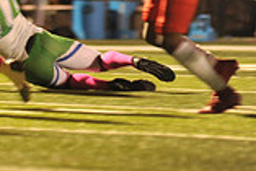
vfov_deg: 1.9
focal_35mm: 737
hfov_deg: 2.8
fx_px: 5246
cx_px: -210
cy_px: 47
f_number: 2.8
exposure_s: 1/200
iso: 2500
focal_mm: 200
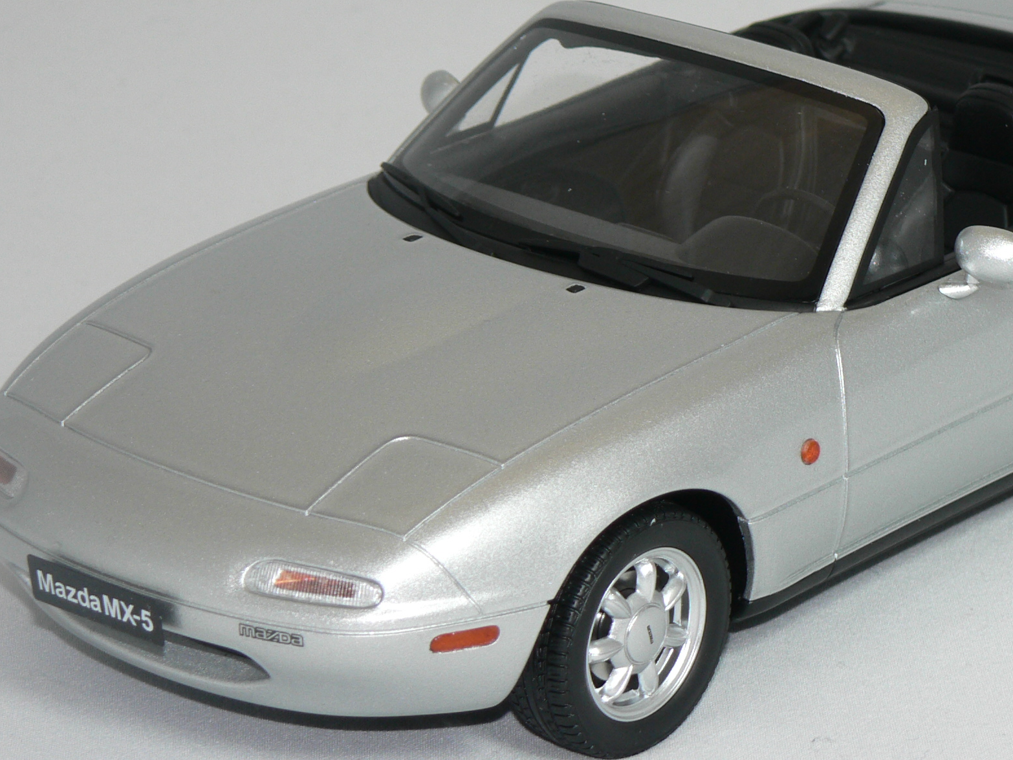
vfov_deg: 8.7
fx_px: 4976
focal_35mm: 170
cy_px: 320
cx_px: 696
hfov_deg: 11.6
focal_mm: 17.3
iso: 80
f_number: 3.2
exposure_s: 1/60
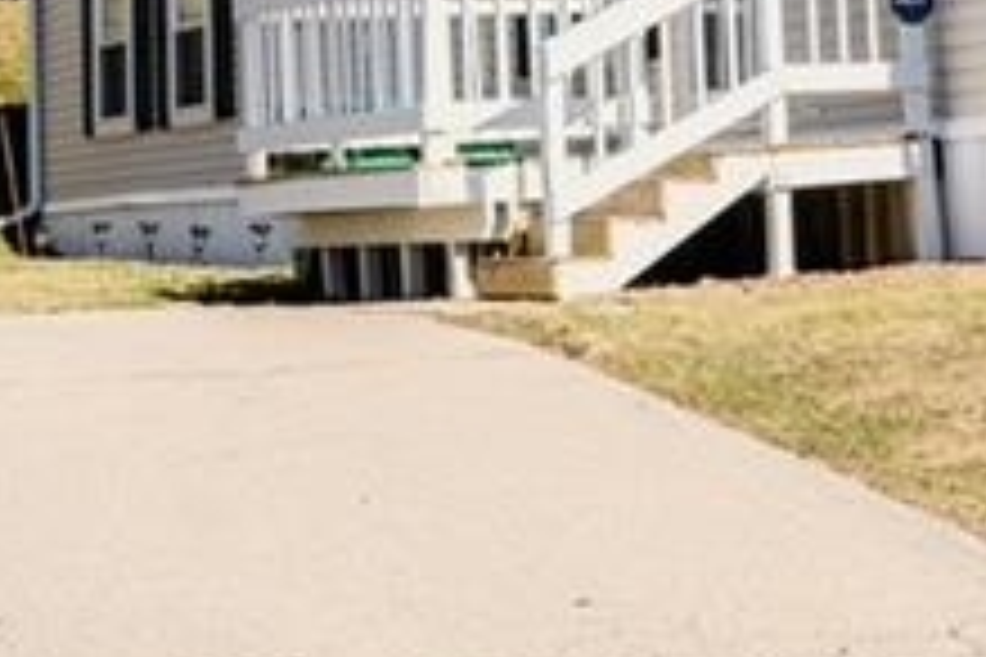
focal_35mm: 120
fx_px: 3286
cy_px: -45
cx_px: 995
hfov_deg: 16.7
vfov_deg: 11.3
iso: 80
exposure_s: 1/1600
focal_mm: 41
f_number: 6.3
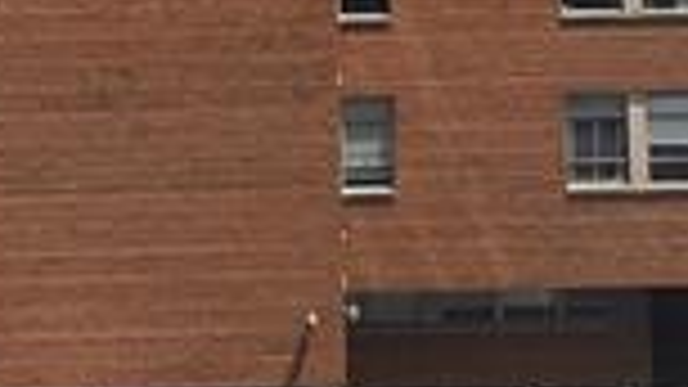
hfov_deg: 10.2
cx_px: 292
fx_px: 3849
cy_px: -1174
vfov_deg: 5.1
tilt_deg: +12.8
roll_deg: +1.0
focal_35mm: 211
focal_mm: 4.15
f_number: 2.2
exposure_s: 1/1570
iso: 25
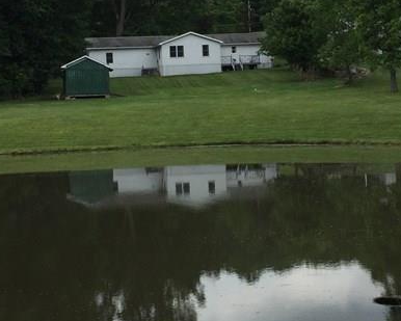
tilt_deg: +2.1
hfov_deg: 25.4
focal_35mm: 75
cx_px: 191
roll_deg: +3.2
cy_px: 62
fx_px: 890
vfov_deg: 20.2
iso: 32
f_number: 2.2
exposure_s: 1/1980
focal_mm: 4.15
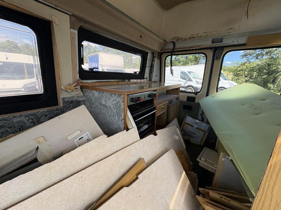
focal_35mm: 14
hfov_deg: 102.1
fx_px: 114
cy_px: 105
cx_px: 140
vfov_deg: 85.7
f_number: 2.2
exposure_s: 1/414
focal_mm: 2.22
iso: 64
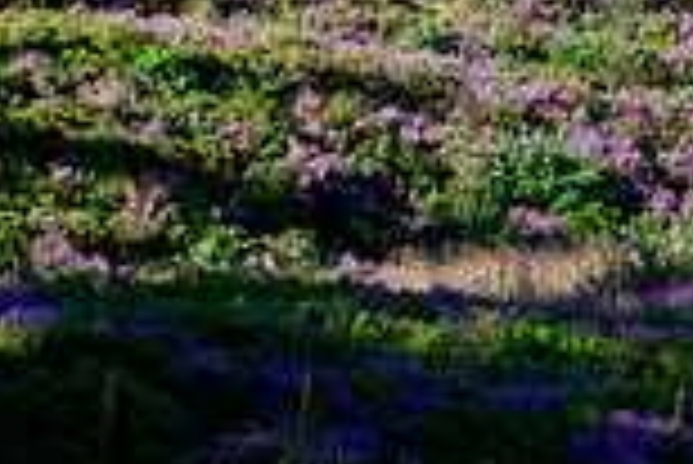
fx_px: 6243
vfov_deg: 4.2
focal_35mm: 324
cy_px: -376
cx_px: 720
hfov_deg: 6.3
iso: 160
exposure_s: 1/160
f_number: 10
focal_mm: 86
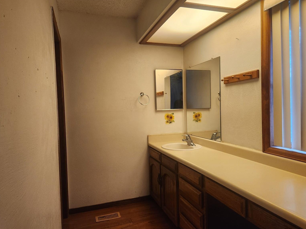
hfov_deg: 71.6
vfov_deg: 56.8
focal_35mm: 24
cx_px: 157
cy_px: 116
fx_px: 212
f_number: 1.8
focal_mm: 5.4
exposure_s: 1/120
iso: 320
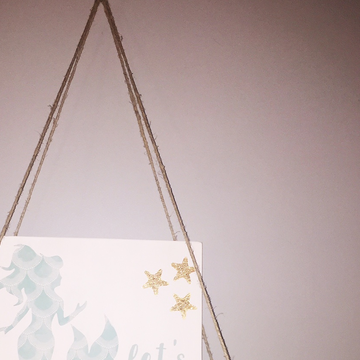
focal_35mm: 50
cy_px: 289
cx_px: 128
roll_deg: -0.6
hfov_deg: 33.8
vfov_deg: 33.0
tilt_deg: -1.2
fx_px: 588
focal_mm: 4.15
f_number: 2.2
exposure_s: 1/30
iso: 50
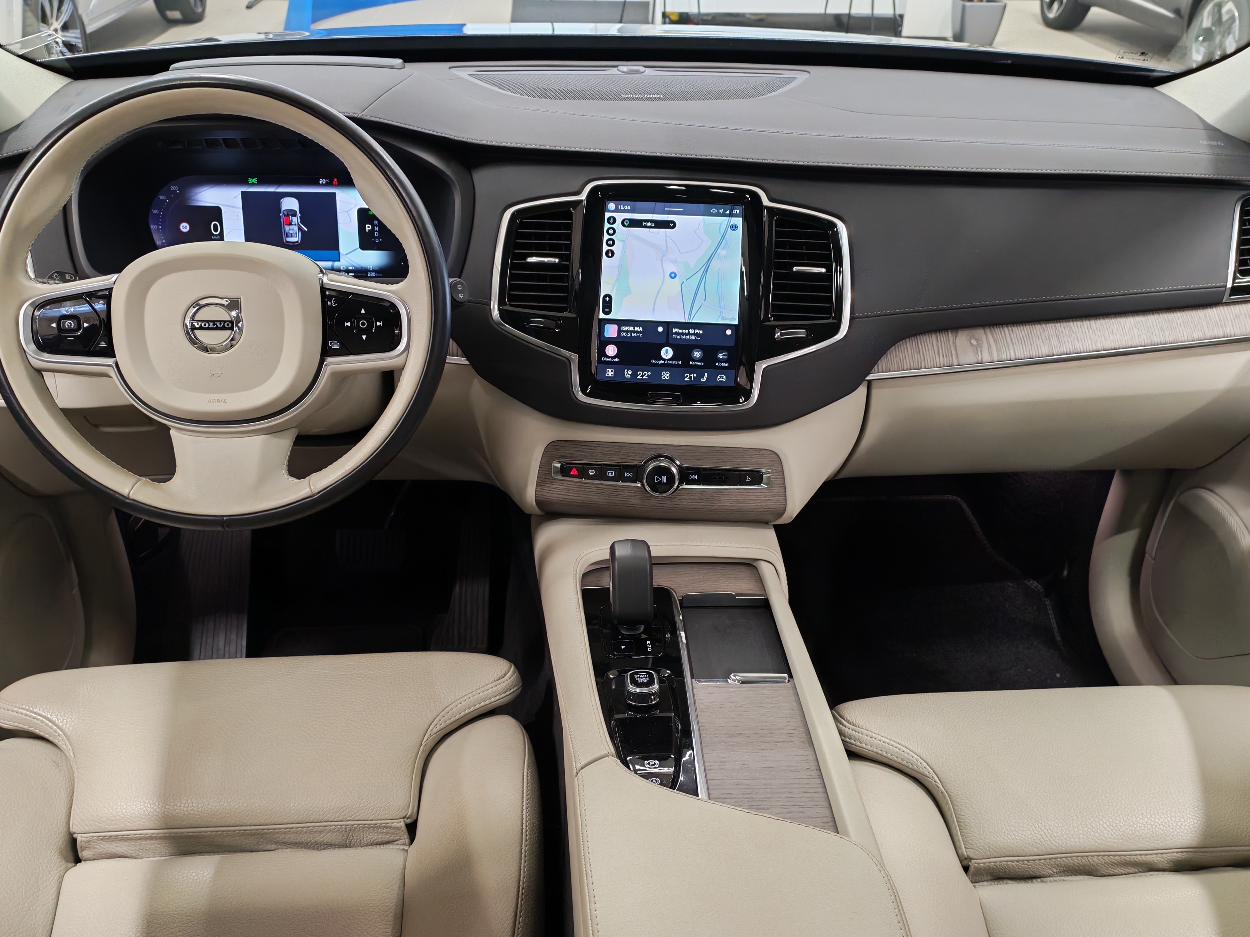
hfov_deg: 56.8
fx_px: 1156
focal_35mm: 32
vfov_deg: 44.2
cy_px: 468
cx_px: 625
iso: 1025
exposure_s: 1/100
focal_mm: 6.12
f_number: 1.9
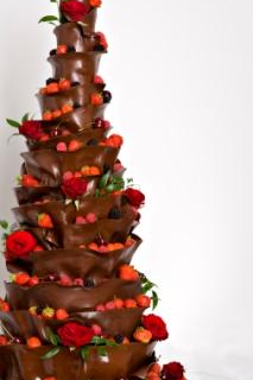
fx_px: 1256
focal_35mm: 119
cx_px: 82
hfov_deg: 11.5
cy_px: 194
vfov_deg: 17.2
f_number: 6.3
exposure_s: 1/80
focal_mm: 85
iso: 100
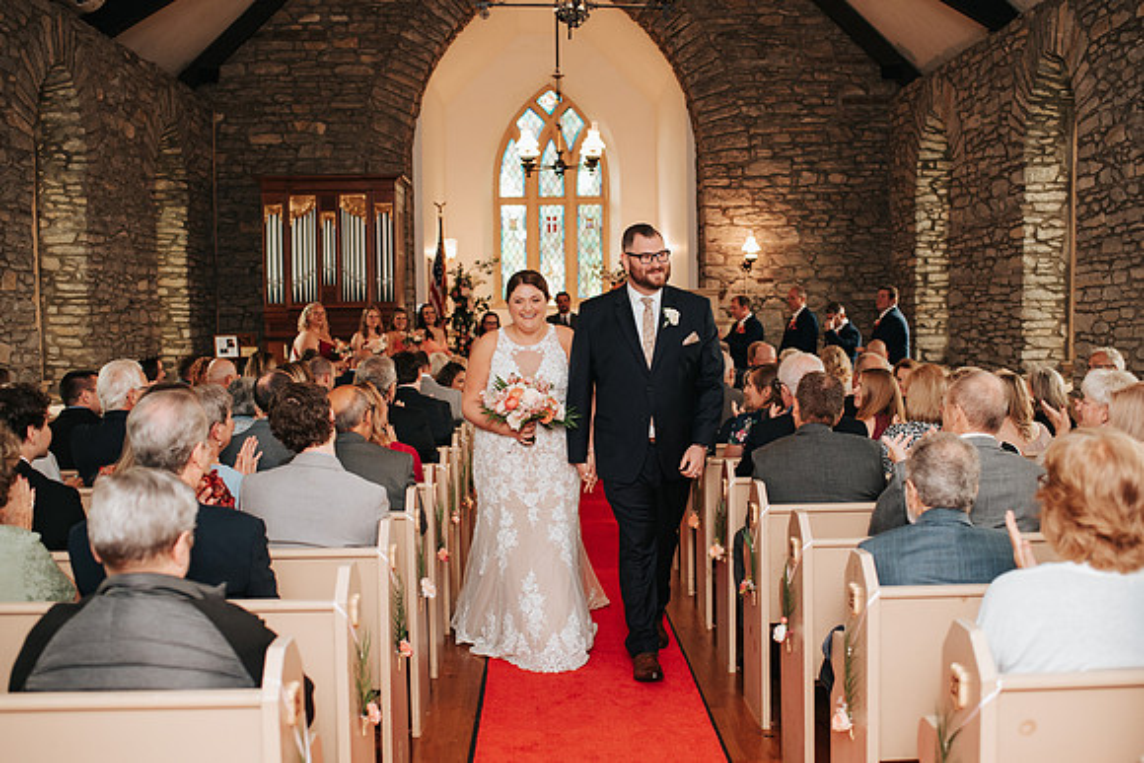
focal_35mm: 40
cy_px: 392
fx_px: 1256
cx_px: 596
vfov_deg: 33.8
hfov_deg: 49.0
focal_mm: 35
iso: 1000
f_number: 2.8
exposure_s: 1/200
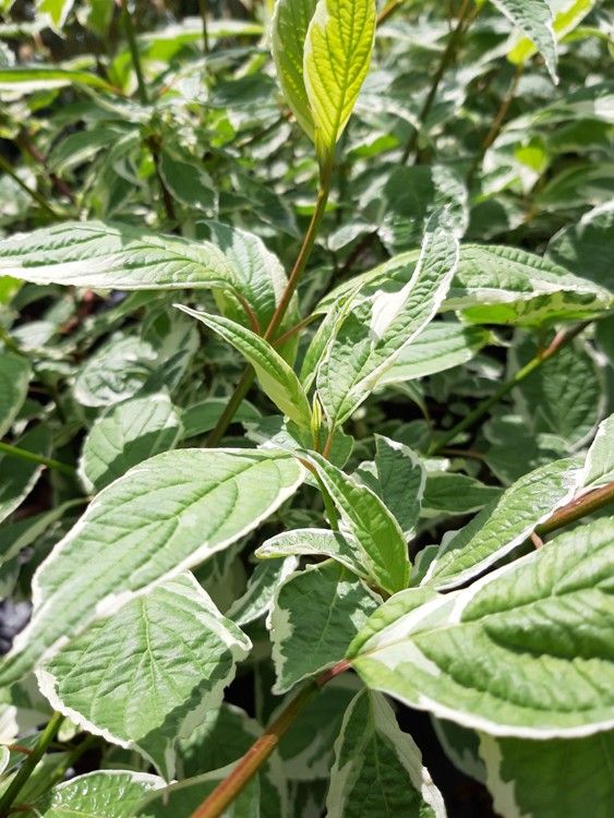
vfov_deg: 65.3
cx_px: 307
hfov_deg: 51.4
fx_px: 638
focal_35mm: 27
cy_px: 409
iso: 40
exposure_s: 1/1144
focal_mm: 3.93
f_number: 1.7
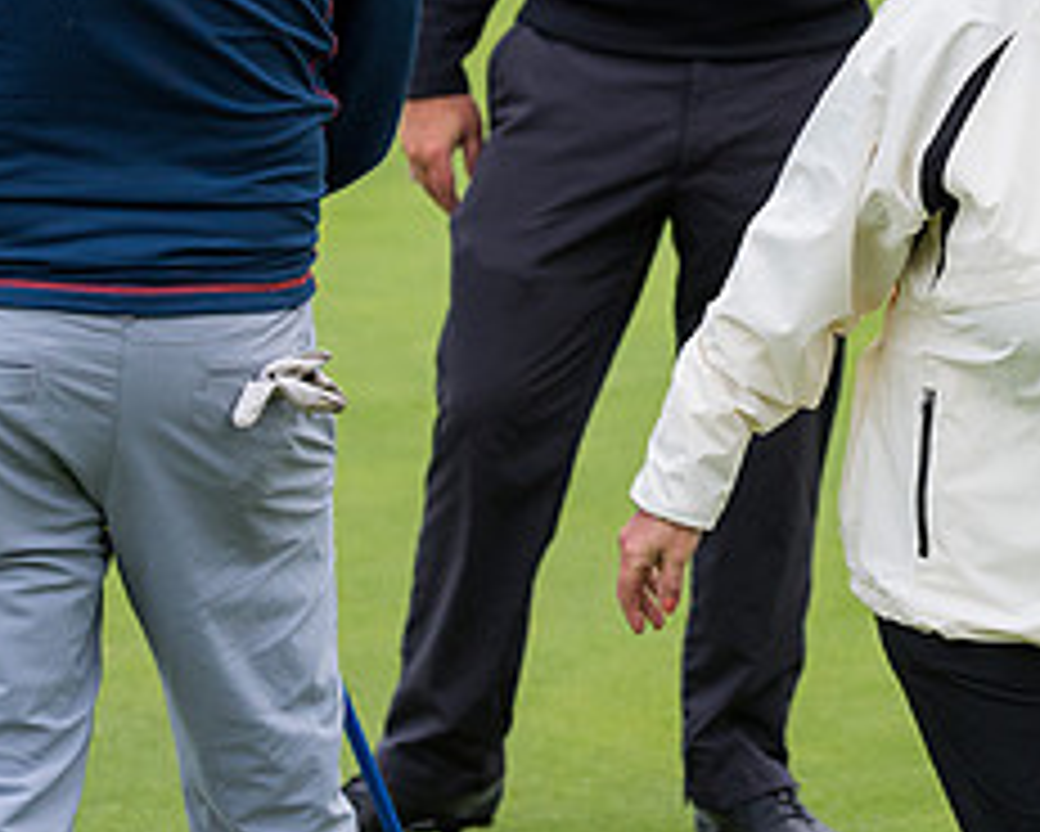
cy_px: 101
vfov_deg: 6.7
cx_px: 995
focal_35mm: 231
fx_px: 7113
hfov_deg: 8.3
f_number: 4
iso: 1000
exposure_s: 1/1250
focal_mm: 98
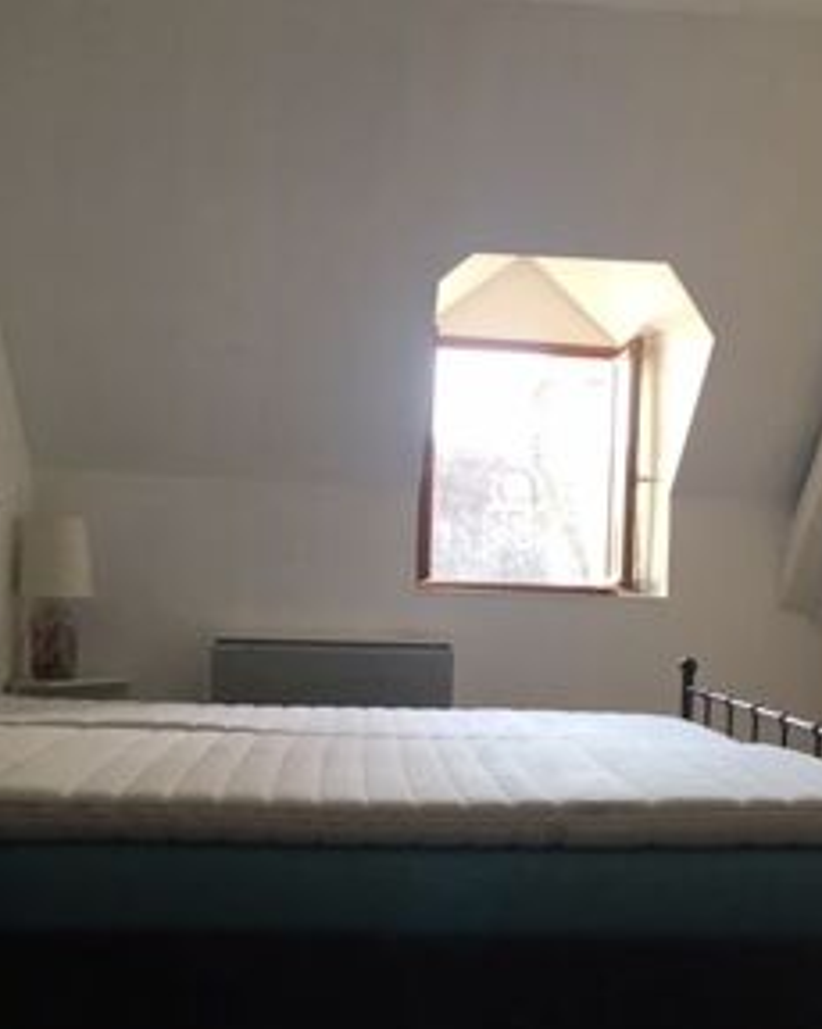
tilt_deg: -2.0
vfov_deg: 43.5
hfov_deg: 35.6
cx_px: 454
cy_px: 645
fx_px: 1279
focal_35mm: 42
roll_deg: -2.9
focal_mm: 4.15
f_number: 2.2
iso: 32
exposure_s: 1/33
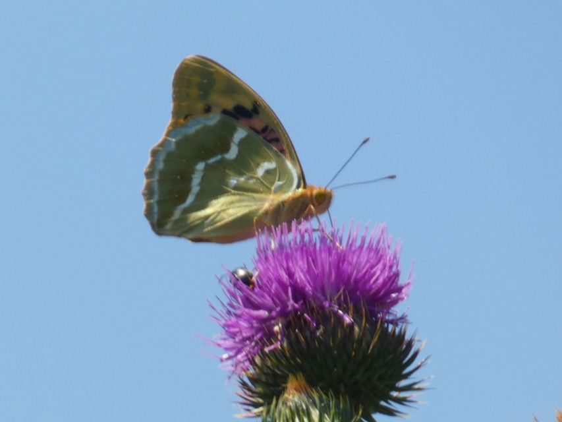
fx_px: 12633
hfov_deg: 2.5
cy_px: 211
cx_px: 281
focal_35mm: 778
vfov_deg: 1.9
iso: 80
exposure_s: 1/160
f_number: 5.6
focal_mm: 139.4
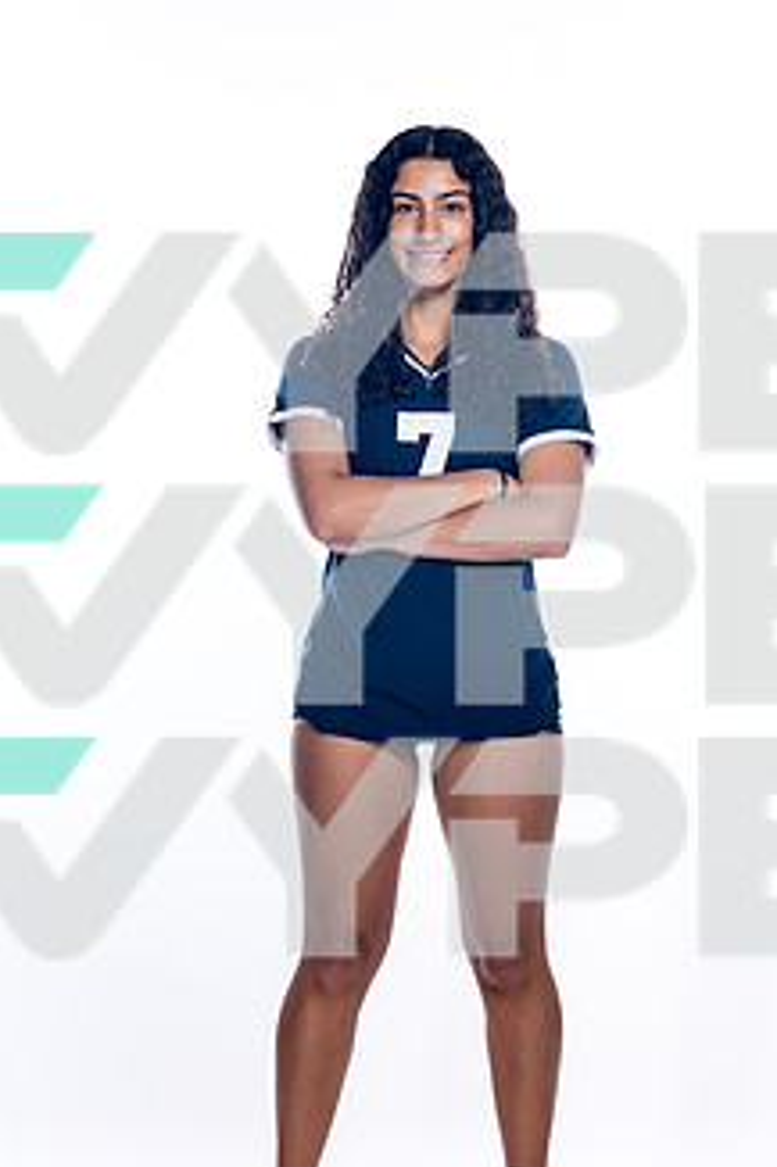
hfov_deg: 9.2
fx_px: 4829
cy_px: 598
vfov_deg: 13.8
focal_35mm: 149
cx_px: 415
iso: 400
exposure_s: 1/250
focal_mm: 108
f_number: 5.6
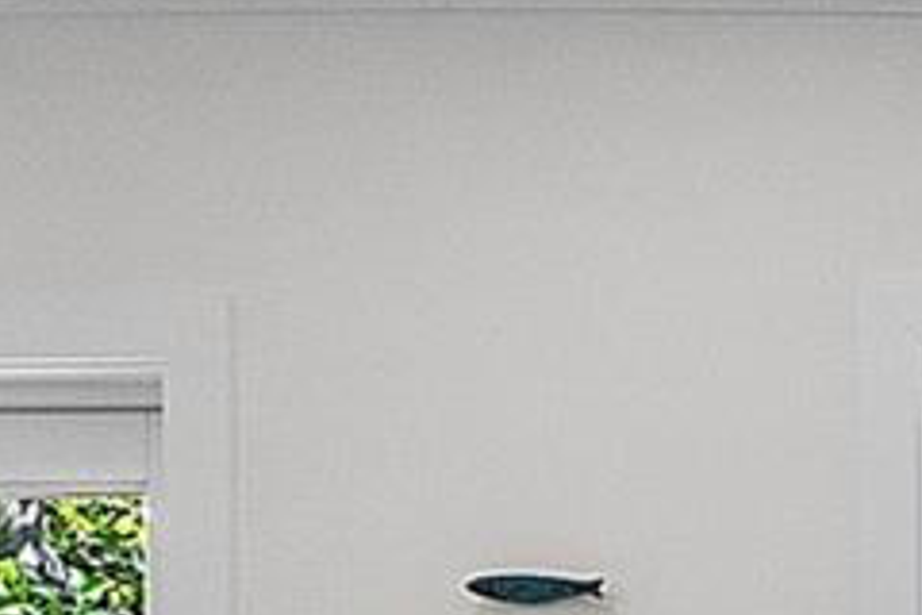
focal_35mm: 100
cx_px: 2382
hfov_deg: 13.2
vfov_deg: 12.7
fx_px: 2561
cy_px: 1040
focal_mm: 10
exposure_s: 1/40
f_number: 9
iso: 250
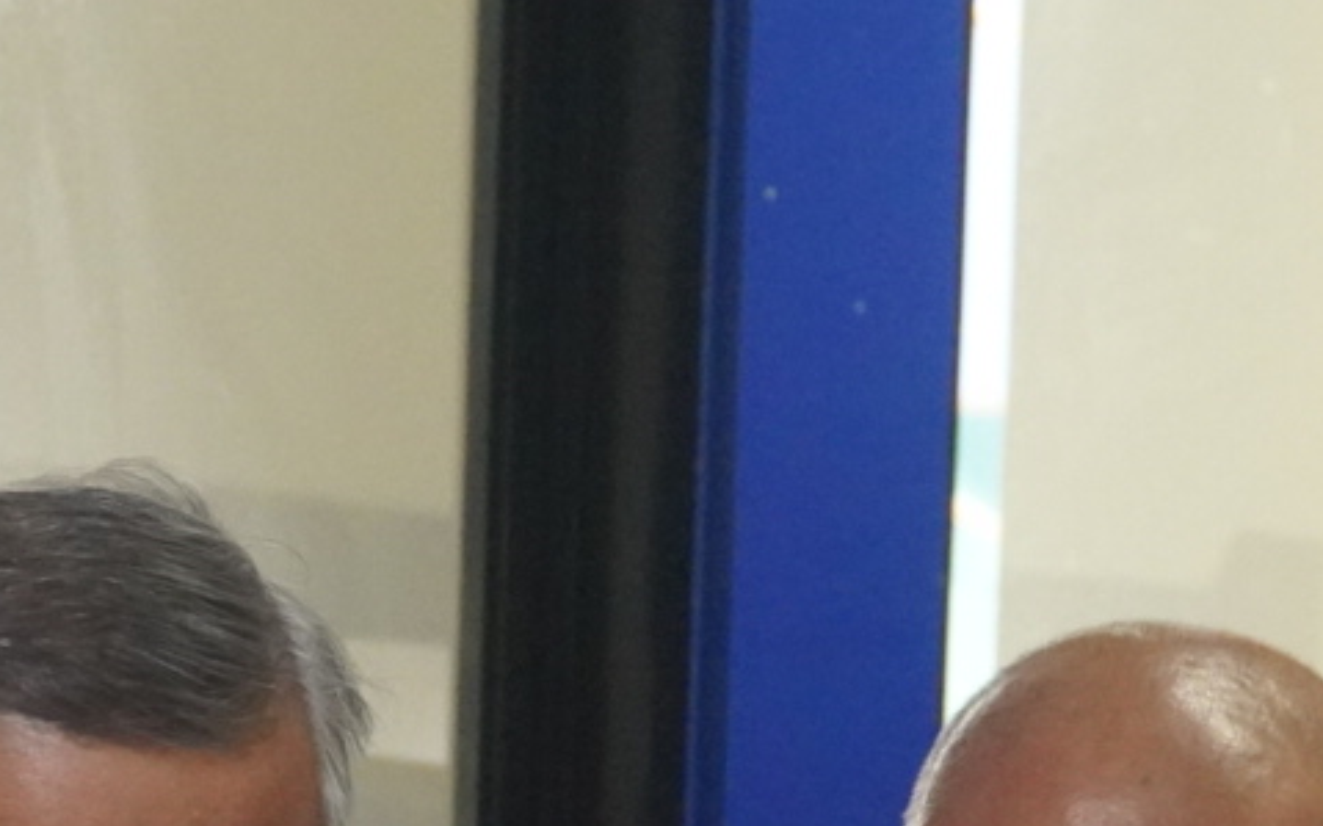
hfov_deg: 11.3
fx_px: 6704
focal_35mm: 186
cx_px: 483
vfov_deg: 6.9
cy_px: 1356
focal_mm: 36
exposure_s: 1/200
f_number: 4
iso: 6400
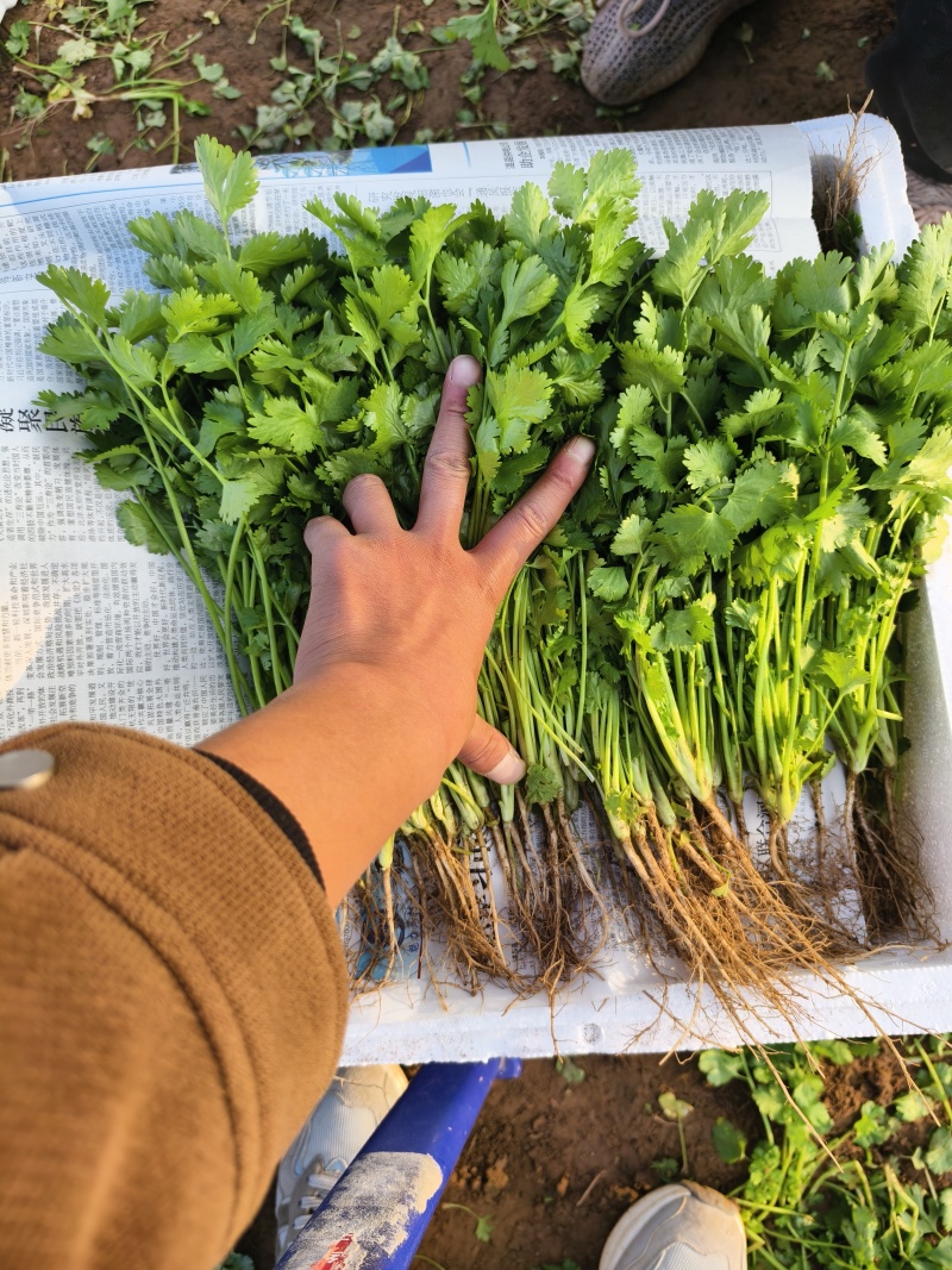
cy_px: 635
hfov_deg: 58.9
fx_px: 844
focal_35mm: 23
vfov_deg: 73.9
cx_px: 476
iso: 72
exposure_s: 1/655
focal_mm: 5.6
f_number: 1.57
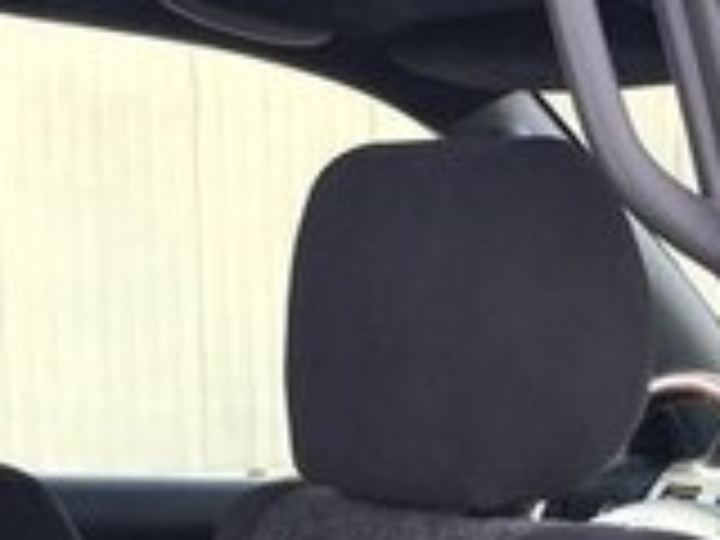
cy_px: 745
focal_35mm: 120
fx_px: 2496
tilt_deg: -9.3
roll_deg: +0.8
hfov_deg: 16.2
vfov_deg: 11.9
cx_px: 684
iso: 25
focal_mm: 4.15
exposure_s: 1/249
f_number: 2.2
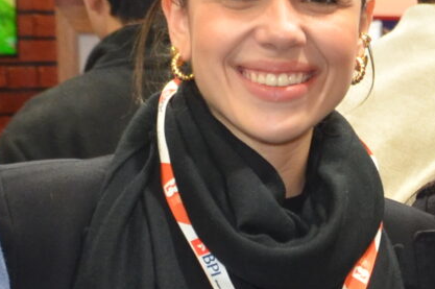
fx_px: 2221
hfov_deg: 10.9
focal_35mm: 184
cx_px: 559
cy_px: 350
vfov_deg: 7.4
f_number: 3.5
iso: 640
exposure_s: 1/60
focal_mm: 20
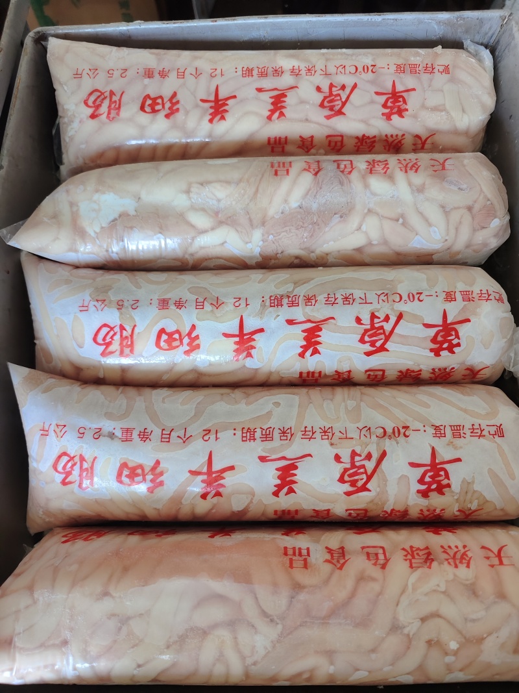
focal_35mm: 23
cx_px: 260
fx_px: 460
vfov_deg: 73.9
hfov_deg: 58.9
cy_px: 346
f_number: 1.57
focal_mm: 6.51
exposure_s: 1/100
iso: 273
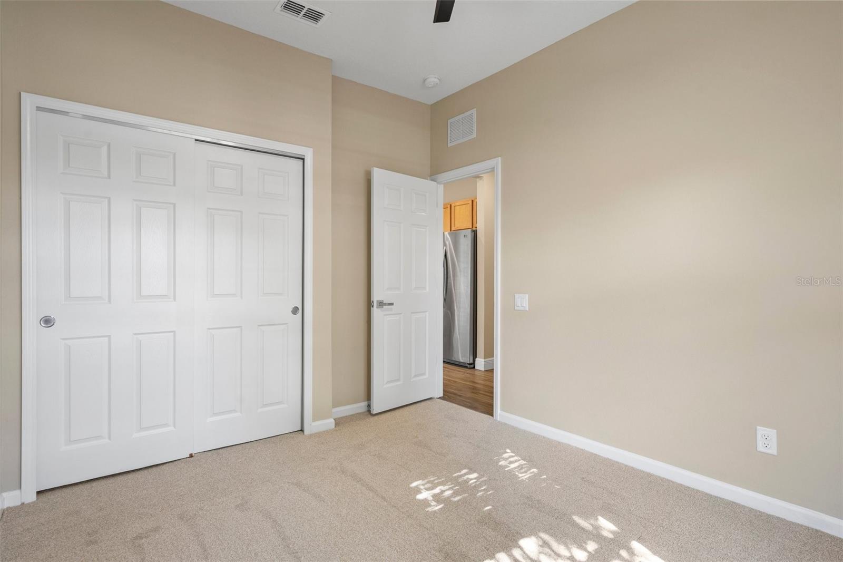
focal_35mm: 18
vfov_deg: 67.4
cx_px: 422
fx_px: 421
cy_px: 281
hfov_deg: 90.0
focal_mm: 18
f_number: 8
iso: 400
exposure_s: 1.3
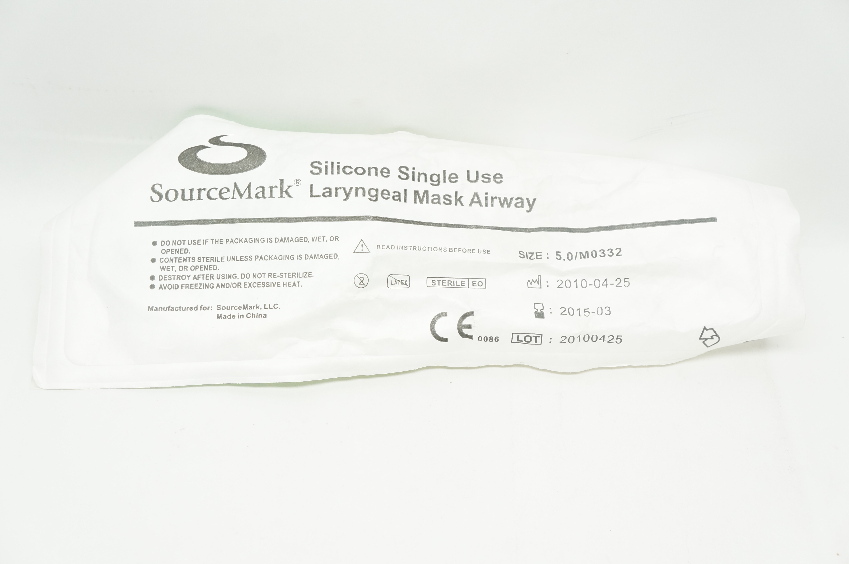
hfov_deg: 40.0
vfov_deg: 27.2
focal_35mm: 50
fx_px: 1166
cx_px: 424
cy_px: 282
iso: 800
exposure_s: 1/125
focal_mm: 33
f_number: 5.6
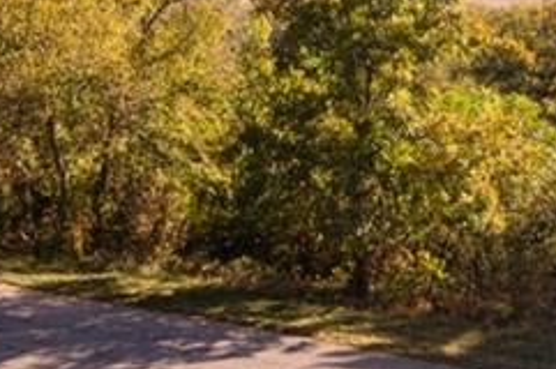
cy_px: -89
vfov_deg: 18.7
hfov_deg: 29.7
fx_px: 1049
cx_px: 298
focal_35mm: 68
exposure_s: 1/1600
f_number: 2.8
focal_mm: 16
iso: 100
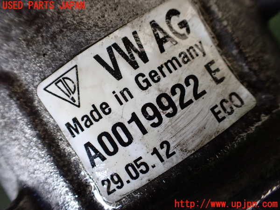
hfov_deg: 60.0
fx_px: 243
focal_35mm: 30
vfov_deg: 46.8
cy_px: 105
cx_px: 140
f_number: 2.3
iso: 500
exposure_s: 1/125
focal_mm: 5.4
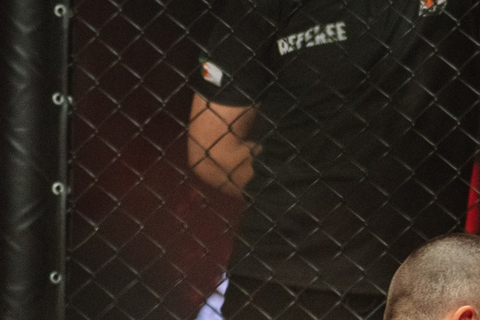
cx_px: 349
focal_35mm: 319
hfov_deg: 6.5
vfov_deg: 4.3
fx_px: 4254
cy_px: 296
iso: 2000
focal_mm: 80
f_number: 4
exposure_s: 1/1000
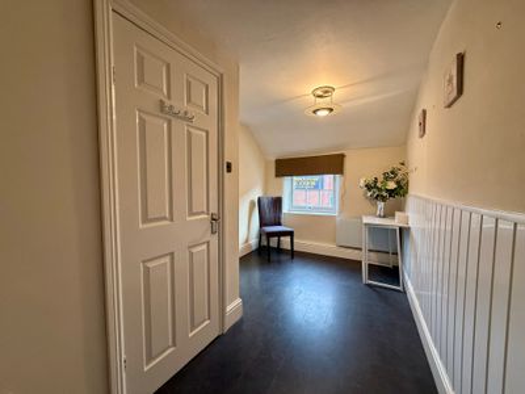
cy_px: 197
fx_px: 212
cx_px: 262
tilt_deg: -2.9
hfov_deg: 102.1
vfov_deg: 85.7
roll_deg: -0.4
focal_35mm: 14
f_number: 2.2
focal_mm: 2.22
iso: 160
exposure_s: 1/100
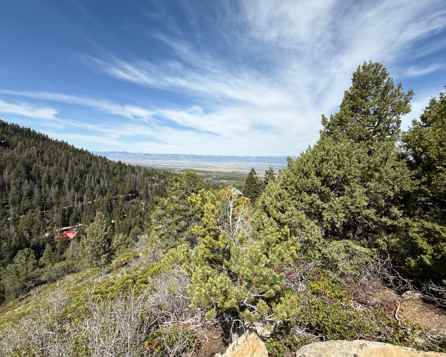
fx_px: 198
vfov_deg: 84.0
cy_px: 178
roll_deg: -1.3
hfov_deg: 96.6
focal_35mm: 15
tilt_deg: -5.4
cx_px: 206
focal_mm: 2.22
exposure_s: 1/2092
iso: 50
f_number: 2.2
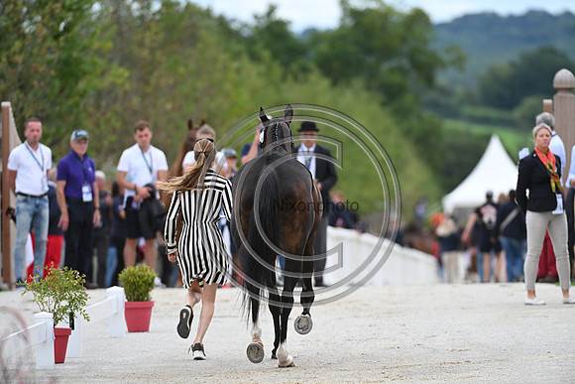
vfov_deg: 3.4
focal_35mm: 400
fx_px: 6390
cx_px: 288
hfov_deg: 5.2
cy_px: 192
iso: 640
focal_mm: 400
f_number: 5.6
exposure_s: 1/1600
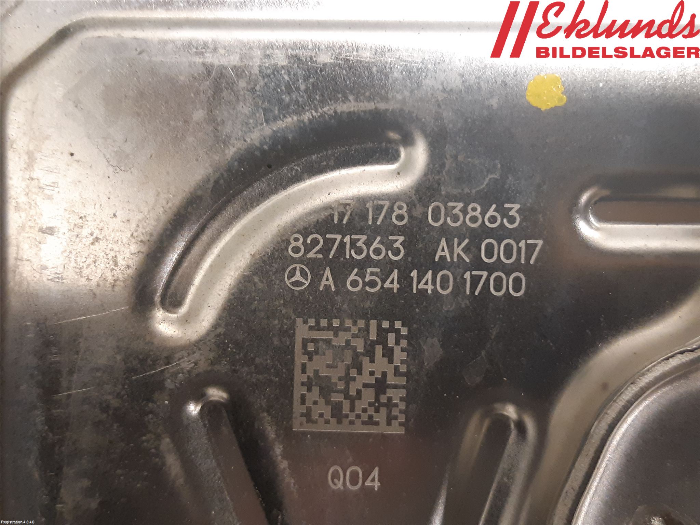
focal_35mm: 26
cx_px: 350
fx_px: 526
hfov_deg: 67.3
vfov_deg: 53.1
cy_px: 262
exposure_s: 1/25
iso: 200
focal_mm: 3.93
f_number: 1.7
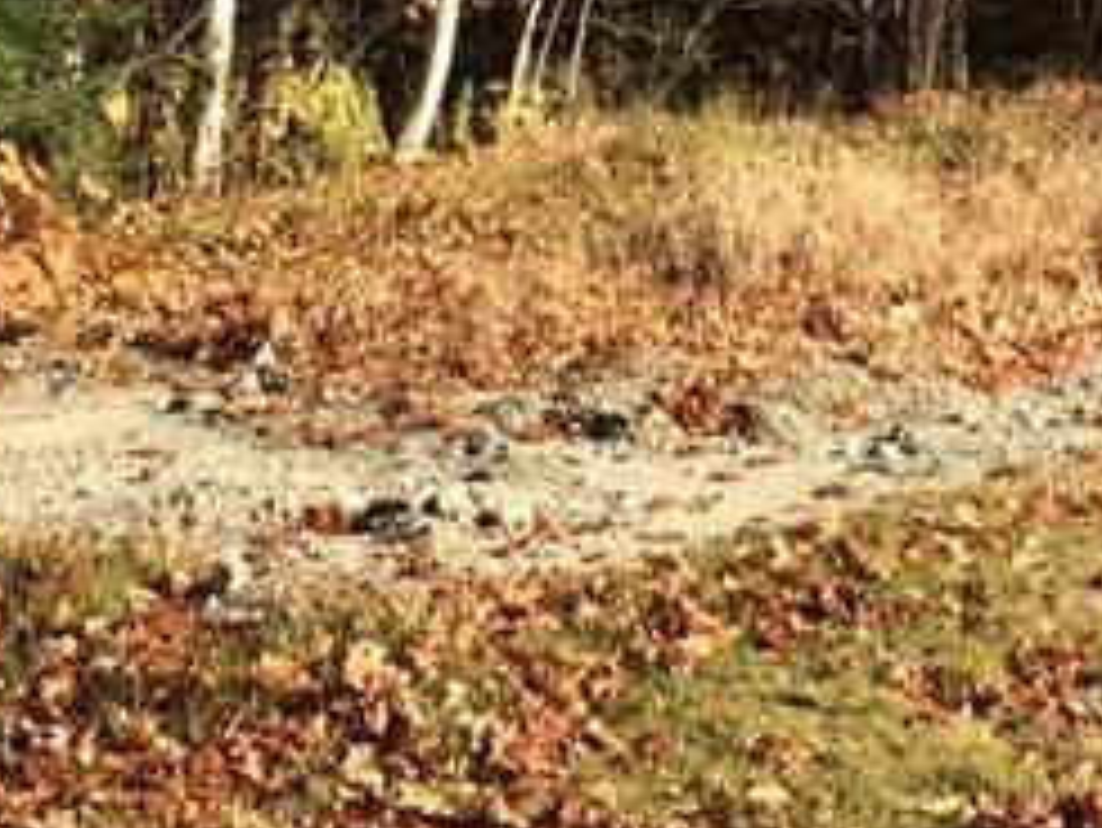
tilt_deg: -2.8
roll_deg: +1.6
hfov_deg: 16.3
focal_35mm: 121
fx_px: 3854
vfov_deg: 12.1
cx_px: 580
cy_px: -90
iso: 32
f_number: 2.2
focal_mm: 4.15
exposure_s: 1/1080
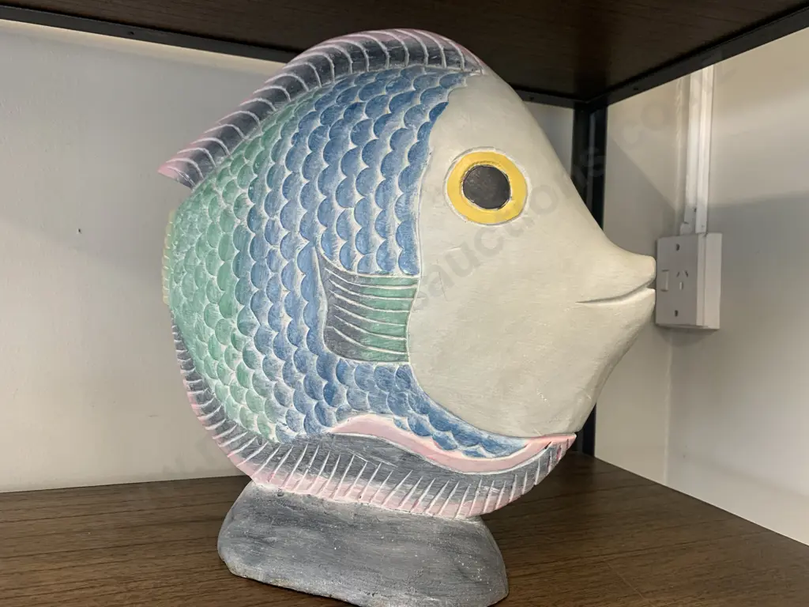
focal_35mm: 26
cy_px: 304
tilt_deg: -1.2
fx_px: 608
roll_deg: -2.5
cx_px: 404
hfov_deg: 67.3
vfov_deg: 53.1
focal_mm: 4.25
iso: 100
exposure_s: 1/100
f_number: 1.8
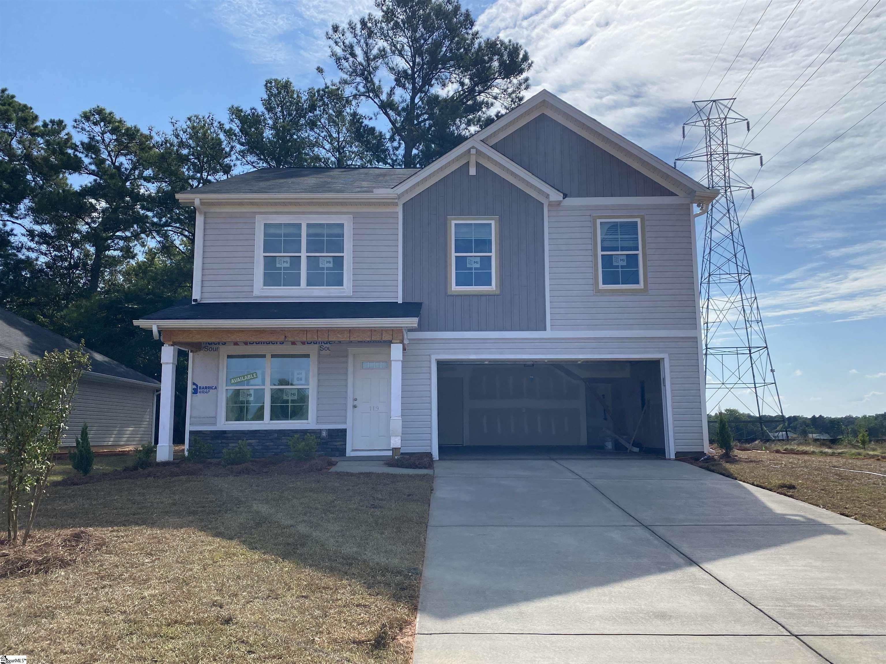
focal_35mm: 26
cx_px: 443
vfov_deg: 53.1
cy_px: 332
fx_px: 665
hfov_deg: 67.3
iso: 32
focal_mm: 4.25
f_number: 1.8
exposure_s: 1/4274
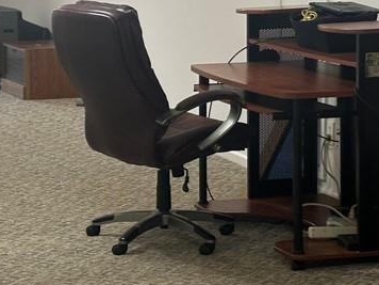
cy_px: 102
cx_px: 36
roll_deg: +0.6
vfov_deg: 10.7
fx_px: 1511
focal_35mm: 138
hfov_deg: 14.2
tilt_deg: -7.9
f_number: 1.78
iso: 100
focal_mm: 6.86
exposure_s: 1/60
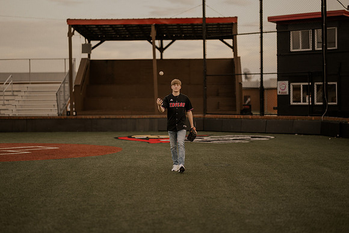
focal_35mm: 85
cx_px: 174
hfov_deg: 23.9
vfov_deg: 16.1
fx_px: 824
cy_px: 116
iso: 800
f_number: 1.4
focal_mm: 85
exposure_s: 1/3200
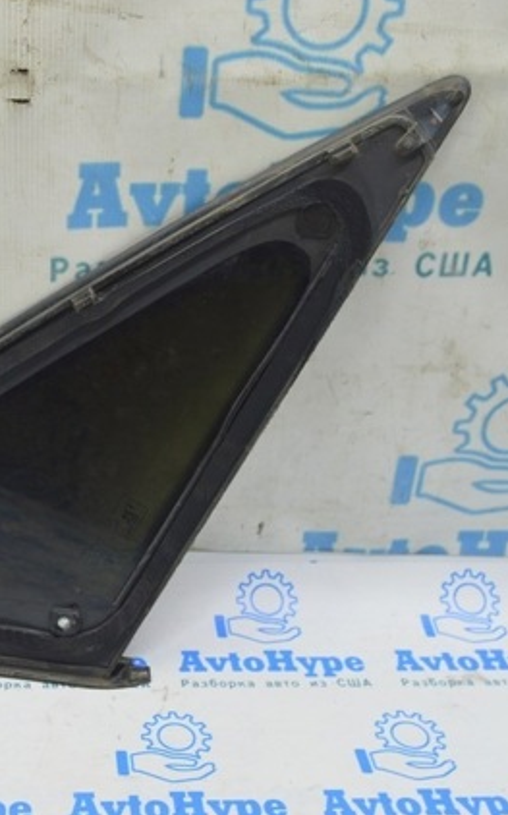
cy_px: 407
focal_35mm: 51
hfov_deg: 24.4
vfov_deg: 39.6
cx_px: 27
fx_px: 1132
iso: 400
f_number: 5.6
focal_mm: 22
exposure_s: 1/20
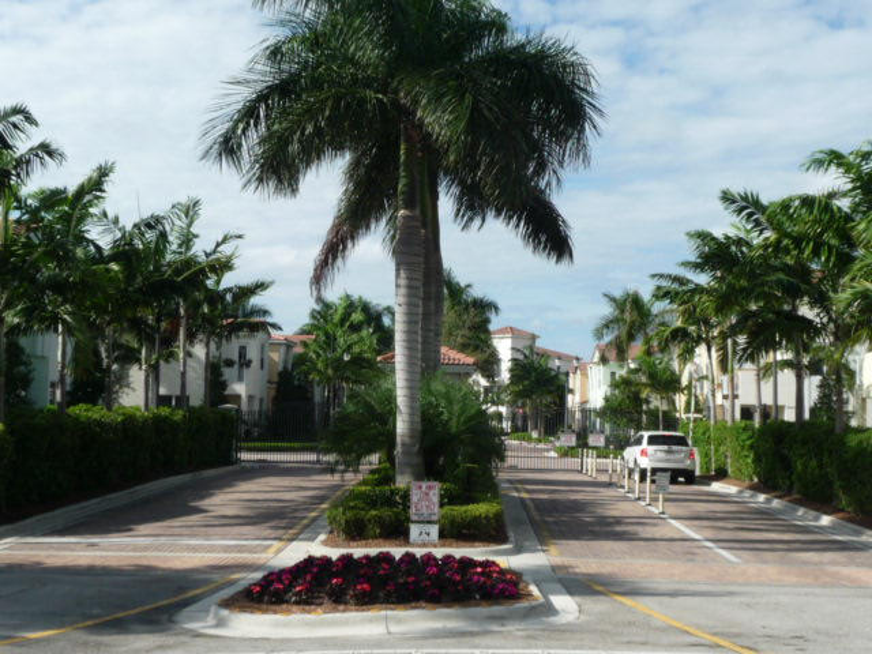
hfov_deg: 39.7
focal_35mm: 48
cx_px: 436
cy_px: 327
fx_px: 1209
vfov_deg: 30.3
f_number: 8
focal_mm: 5
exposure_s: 1/250
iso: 100
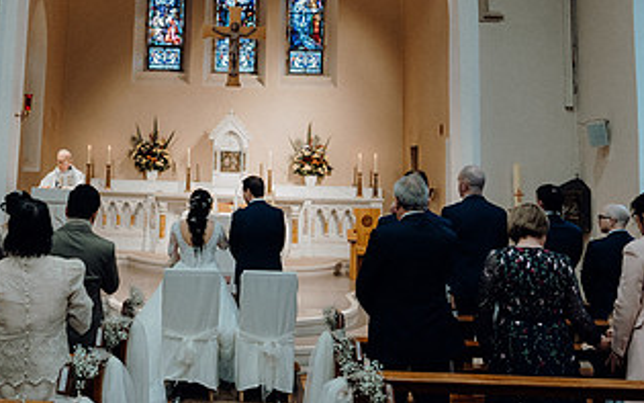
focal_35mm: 45
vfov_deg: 27.9
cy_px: 66
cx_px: 204
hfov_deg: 43.6
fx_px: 790
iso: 2000
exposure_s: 1/160
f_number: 3.5
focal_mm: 24
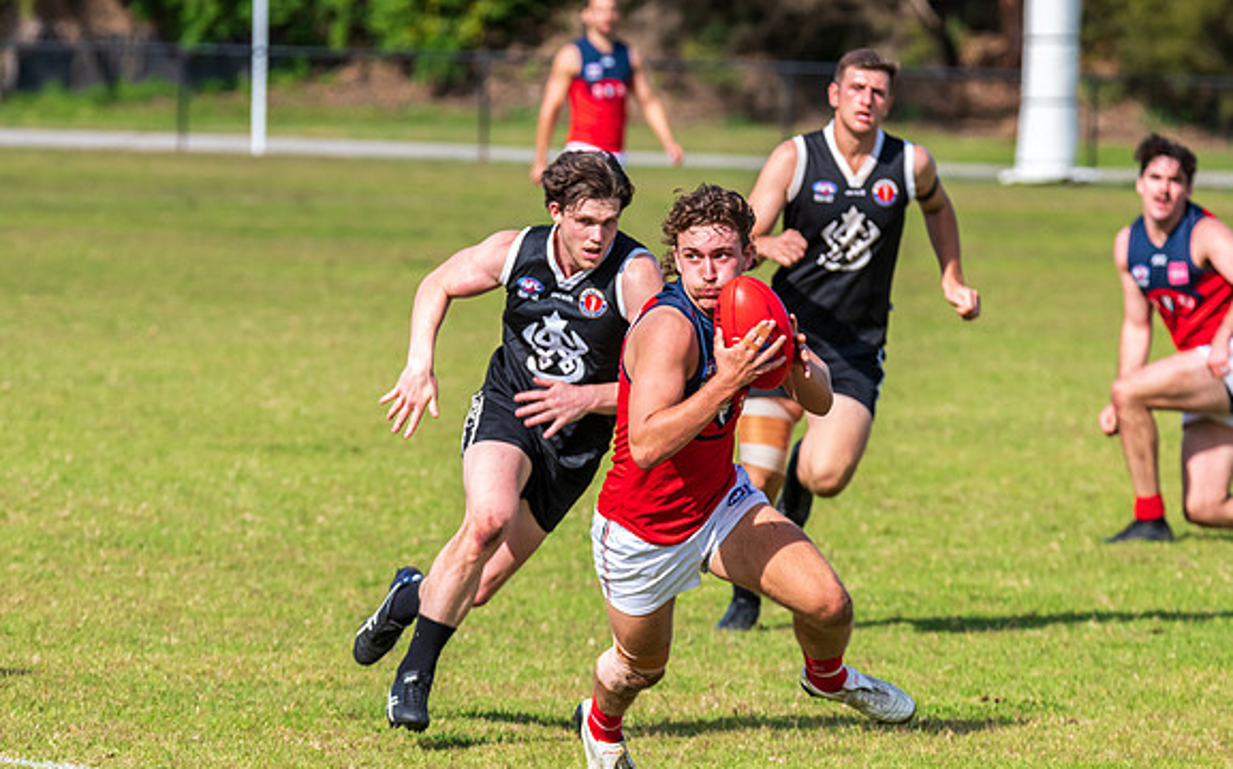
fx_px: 12192
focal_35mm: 363
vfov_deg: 3.6
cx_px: 552
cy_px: 363
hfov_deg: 5.8
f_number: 9
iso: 800
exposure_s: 1/1600
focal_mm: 320
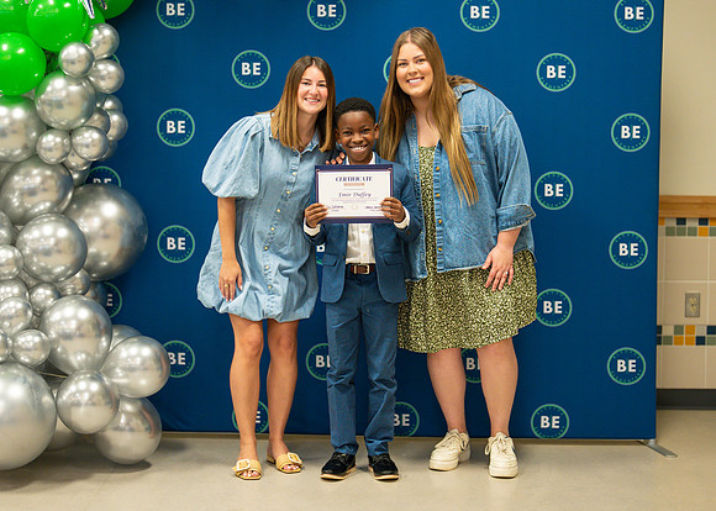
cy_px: 228
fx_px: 1418
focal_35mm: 70
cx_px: 360
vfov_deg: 20.4
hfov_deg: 28.3
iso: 1000
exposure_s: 1/400
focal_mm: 50
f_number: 1.2
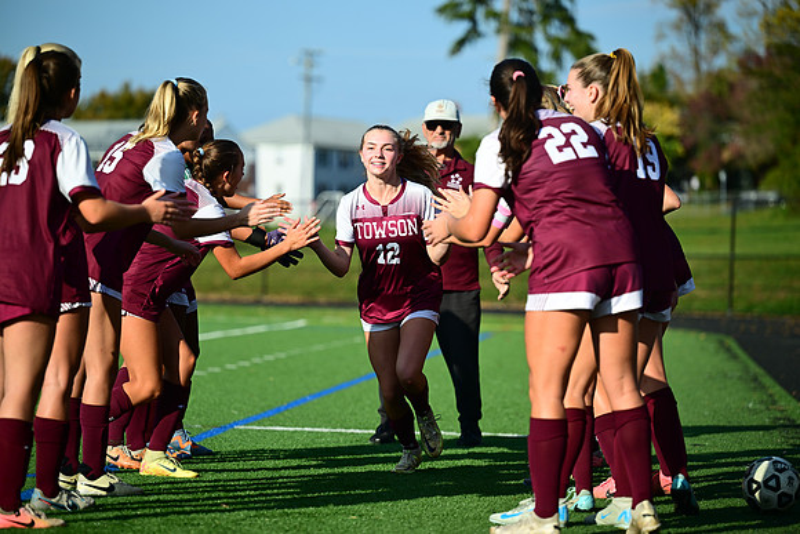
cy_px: 267
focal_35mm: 145
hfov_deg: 14.2
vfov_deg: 9.5
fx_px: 3223
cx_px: 400
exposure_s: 1/2000
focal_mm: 145
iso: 160
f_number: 3.2
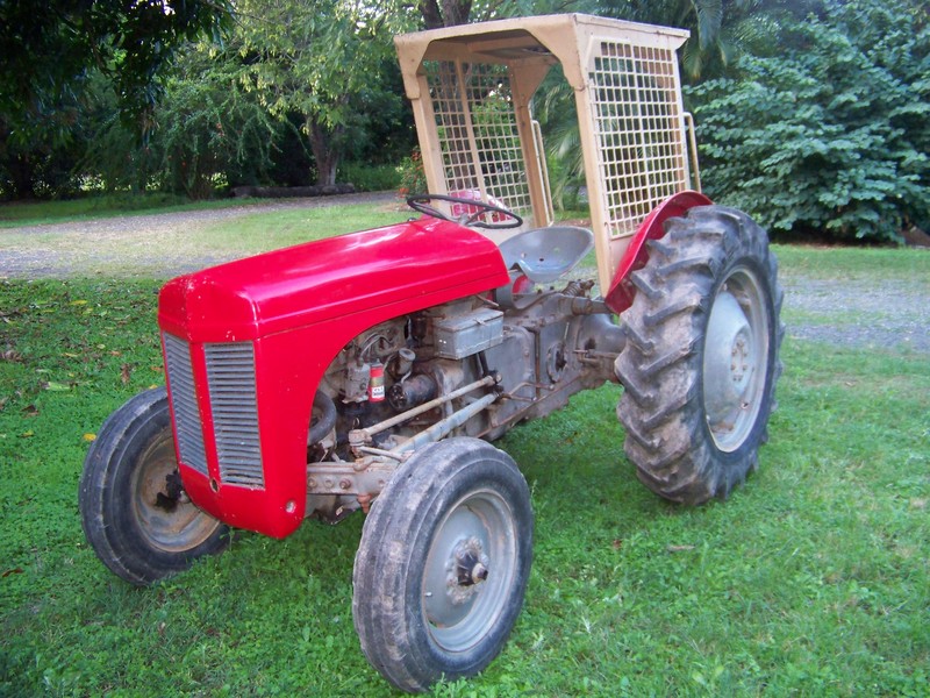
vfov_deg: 39.7
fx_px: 967
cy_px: 349
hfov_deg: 51.4
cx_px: 465
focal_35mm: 36
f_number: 2.8
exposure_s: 1/30
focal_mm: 5.85
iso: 200
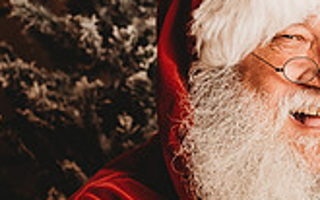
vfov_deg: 7.6
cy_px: 100
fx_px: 1500
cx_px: 384
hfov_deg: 11.9
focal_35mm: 172
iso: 100
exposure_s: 1/160
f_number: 4
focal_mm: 48
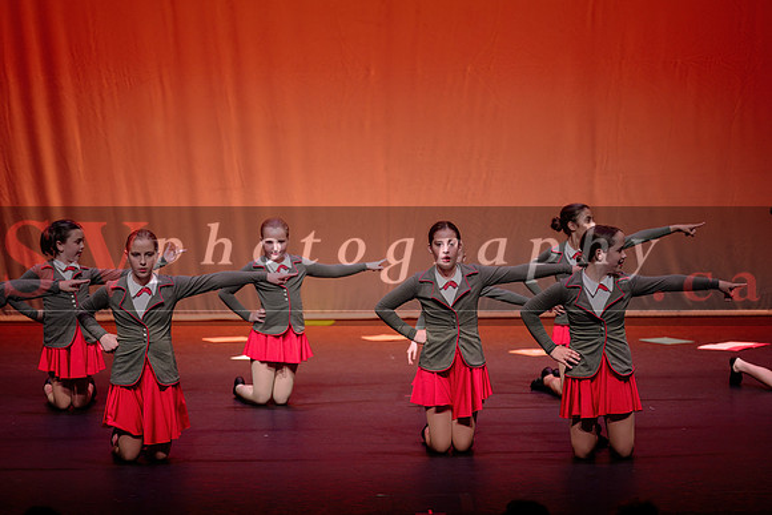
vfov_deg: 9.2
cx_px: 386
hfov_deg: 13.7
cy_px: 258
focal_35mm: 150
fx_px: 3217
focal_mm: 150
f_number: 2.8
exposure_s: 1/640
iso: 1250
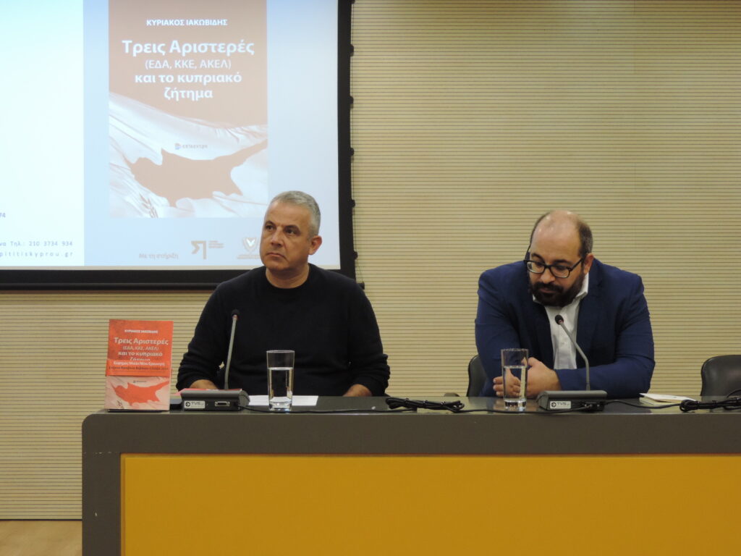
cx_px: 370
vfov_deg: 19.6
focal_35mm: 75
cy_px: 278
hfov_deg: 26.0
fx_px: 1605
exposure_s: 1/25
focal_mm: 13.3
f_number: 3.9
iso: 400
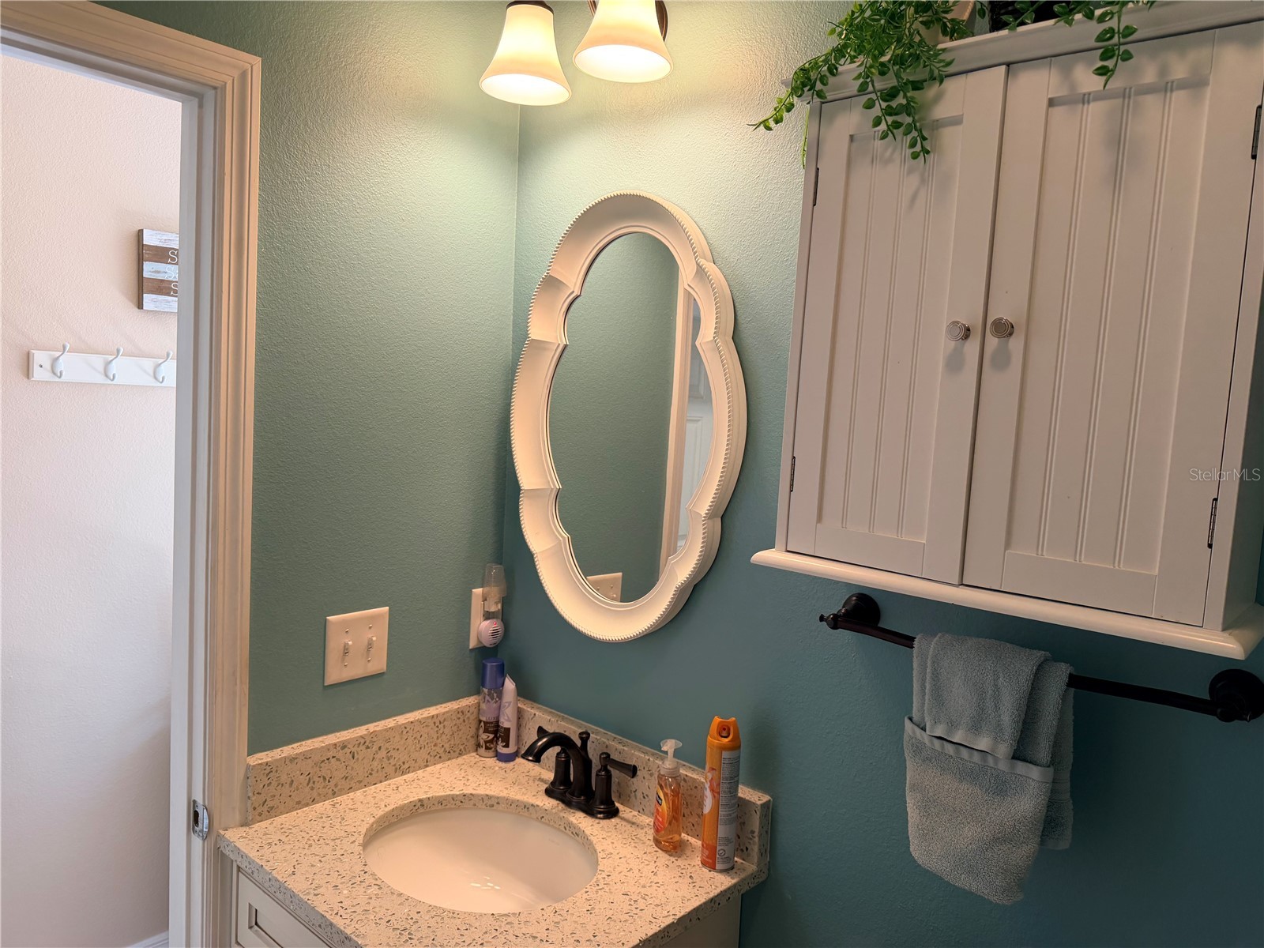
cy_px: 474
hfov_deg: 71.6
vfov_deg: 56.8
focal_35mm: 24
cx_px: 632
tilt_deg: -3.7
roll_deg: -2.1
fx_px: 876
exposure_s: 1/120
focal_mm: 6.76
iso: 160
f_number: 1.78
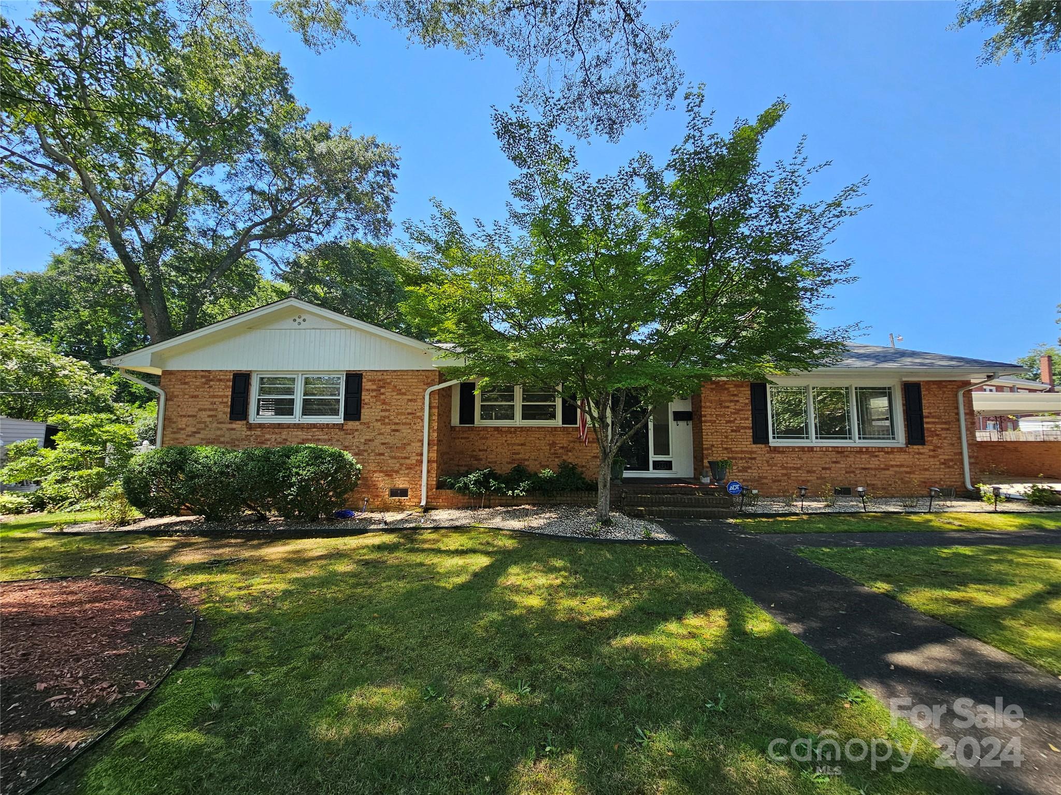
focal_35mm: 13
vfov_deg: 89.9
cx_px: 530
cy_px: 398
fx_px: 398
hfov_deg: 106.2
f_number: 2.2
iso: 50
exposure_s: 1/475
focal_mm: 2.2
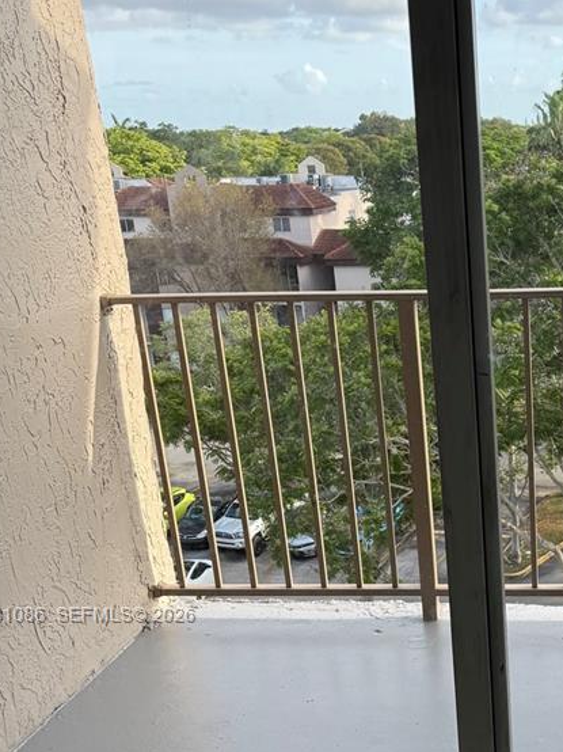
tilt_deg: -23.1
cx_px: 554
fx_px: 1129
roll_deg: +1.4
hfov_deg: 26.6
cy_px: 616
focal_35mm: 52
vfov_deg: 35.5
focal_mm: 6.76
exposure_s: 1/813
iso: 100
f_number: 1.78
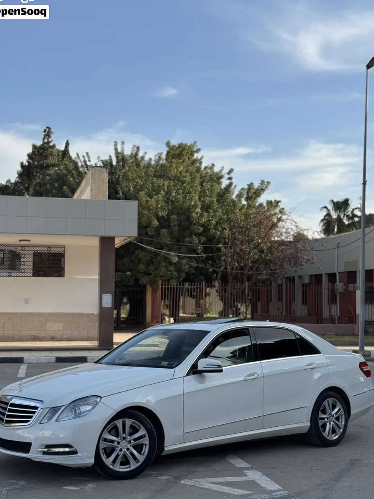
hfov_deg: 27.5
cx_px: 187
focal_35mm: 53
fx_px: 764
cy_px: 256
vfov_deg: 36.2
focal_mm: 6.76
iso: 64
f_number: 1.78
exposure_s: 1/2959
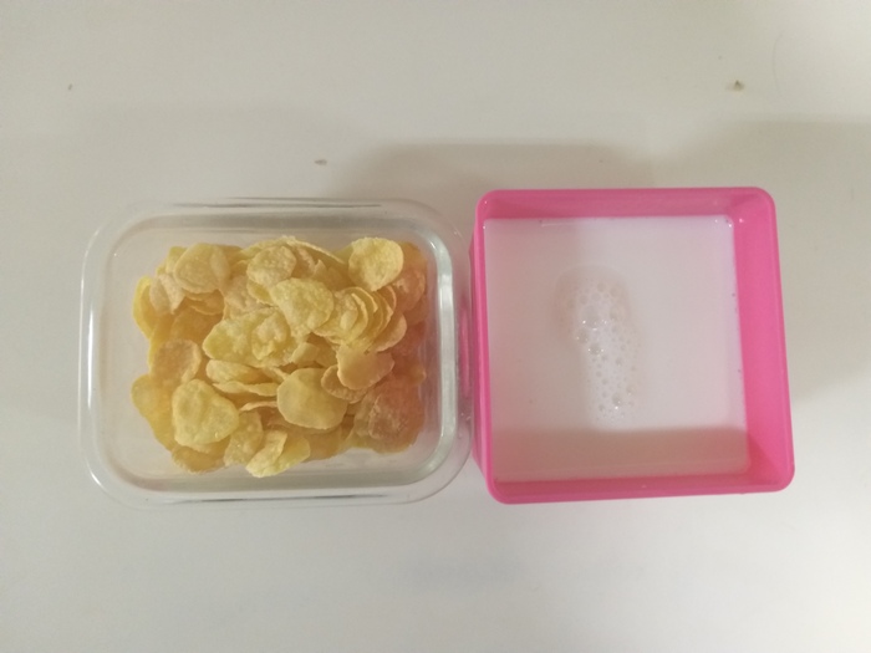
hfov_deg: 67.3
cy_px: 326
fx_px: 654
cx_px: 436
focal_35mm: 26
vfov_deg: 53.1
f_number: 1.7
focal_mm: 3.93
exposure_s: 1/24
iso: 320
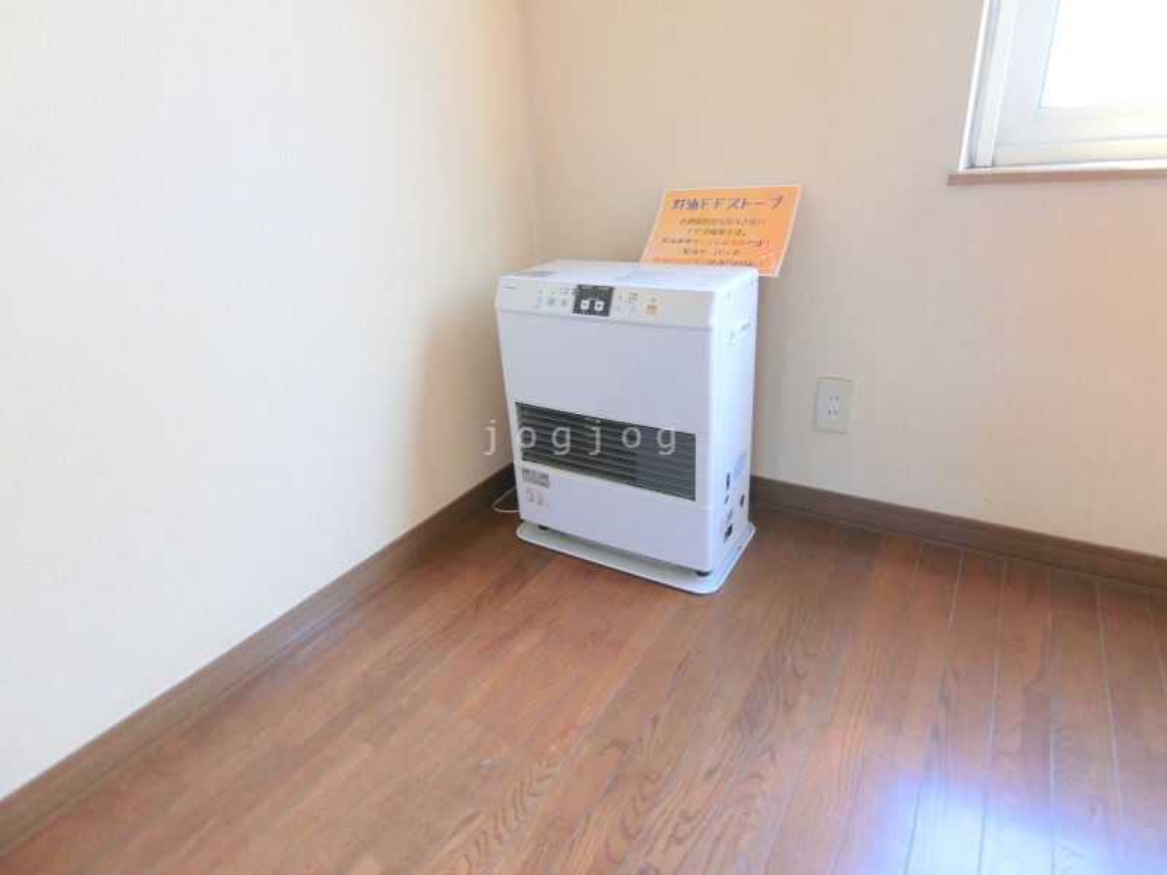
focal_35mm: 19
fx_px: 641
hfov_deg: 84.7
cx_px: 584
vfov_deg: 68.7
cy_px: 438
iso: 400
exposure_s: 1/40
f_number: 6.9
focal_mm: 4.06
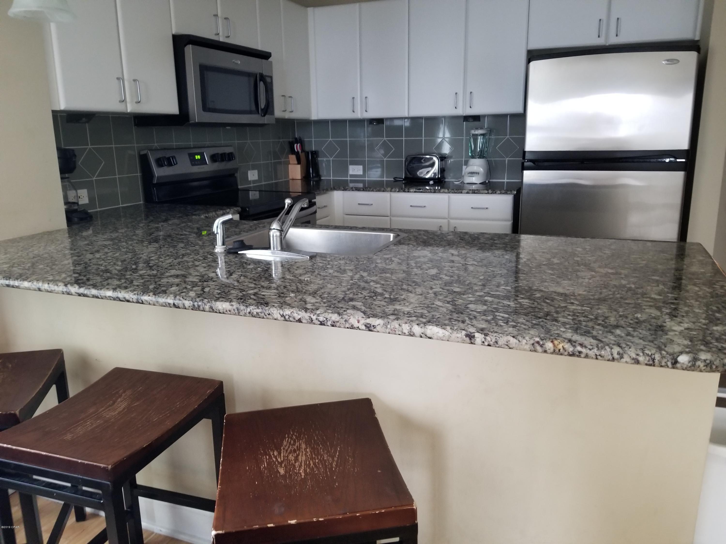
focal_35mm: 26
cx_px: 363
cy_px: 272
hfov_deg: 67.3
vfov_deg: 53.1
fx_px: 545
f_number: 1.7
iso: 200
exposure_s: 1/10
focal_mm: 4.3
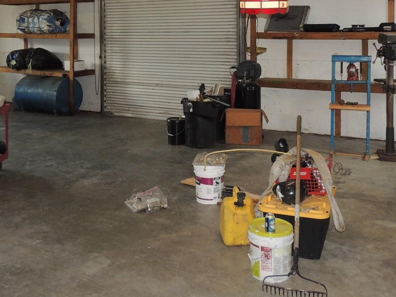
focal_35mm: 42
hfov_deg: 44.8
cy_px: 40
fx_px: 481
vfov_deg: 32.9
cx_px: 189
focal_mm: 4.3
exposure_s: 1/30
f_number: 3
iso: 200
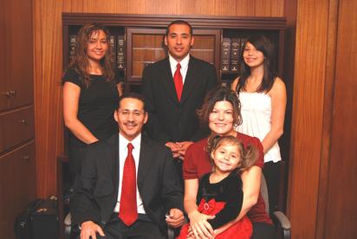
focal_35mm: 42
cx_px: 178
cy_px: 120
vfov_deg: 32.0
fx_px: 417
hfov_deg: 46.3
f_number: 5.6
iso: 320
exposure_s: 1/60
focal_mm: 28
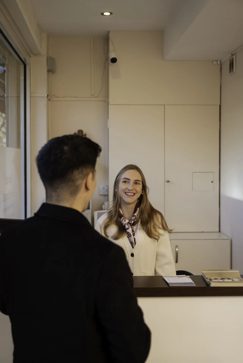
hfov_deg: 29.9
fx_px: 455
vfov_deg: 43.6
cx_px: 122
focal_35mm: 45
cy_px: 182
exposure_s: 1/320
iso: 400
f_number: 2.8
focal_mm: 45
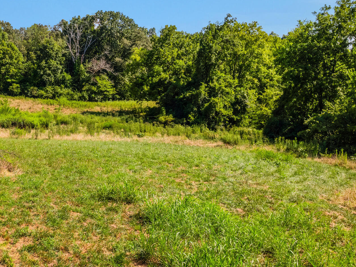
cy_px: 116
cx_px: 94
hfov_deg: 43.5
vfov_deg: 34.3
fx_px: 432
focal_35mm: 42
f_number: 2.8
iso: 110
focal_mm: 8.38
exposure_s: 1/125
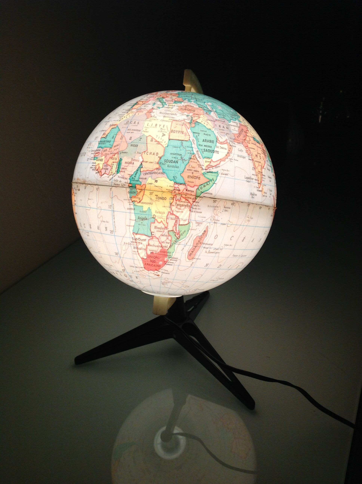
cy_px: 242
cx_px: 181
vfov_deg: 52.7
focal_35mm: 35
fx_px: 489
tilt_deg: -27.5
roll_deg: +2.8
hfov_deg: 40.6
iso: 80
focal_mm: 4.28
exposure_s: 1/100
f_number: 2.4
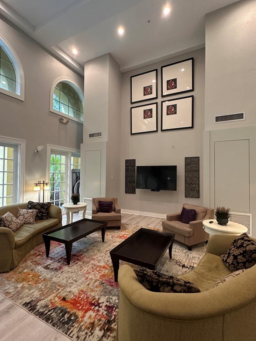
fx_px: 168
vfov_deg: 91.0
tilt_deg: +2.5
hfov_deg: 74.7
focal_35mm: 17
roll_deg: -0.9
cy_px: 169
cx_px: 125
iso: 320
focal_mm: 2.22
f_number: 2.2
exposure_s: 1/60
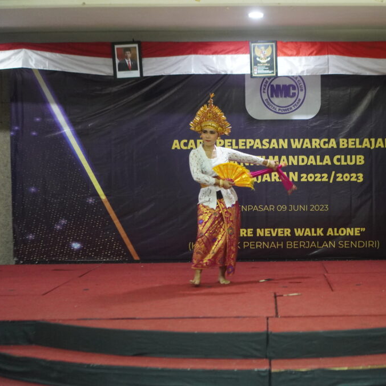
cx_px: 287
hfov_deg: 25.2
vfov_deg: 25.5
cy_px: 193
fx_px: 853
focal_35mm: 68
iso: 2500
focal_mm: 35
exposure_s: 1/160
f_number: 2
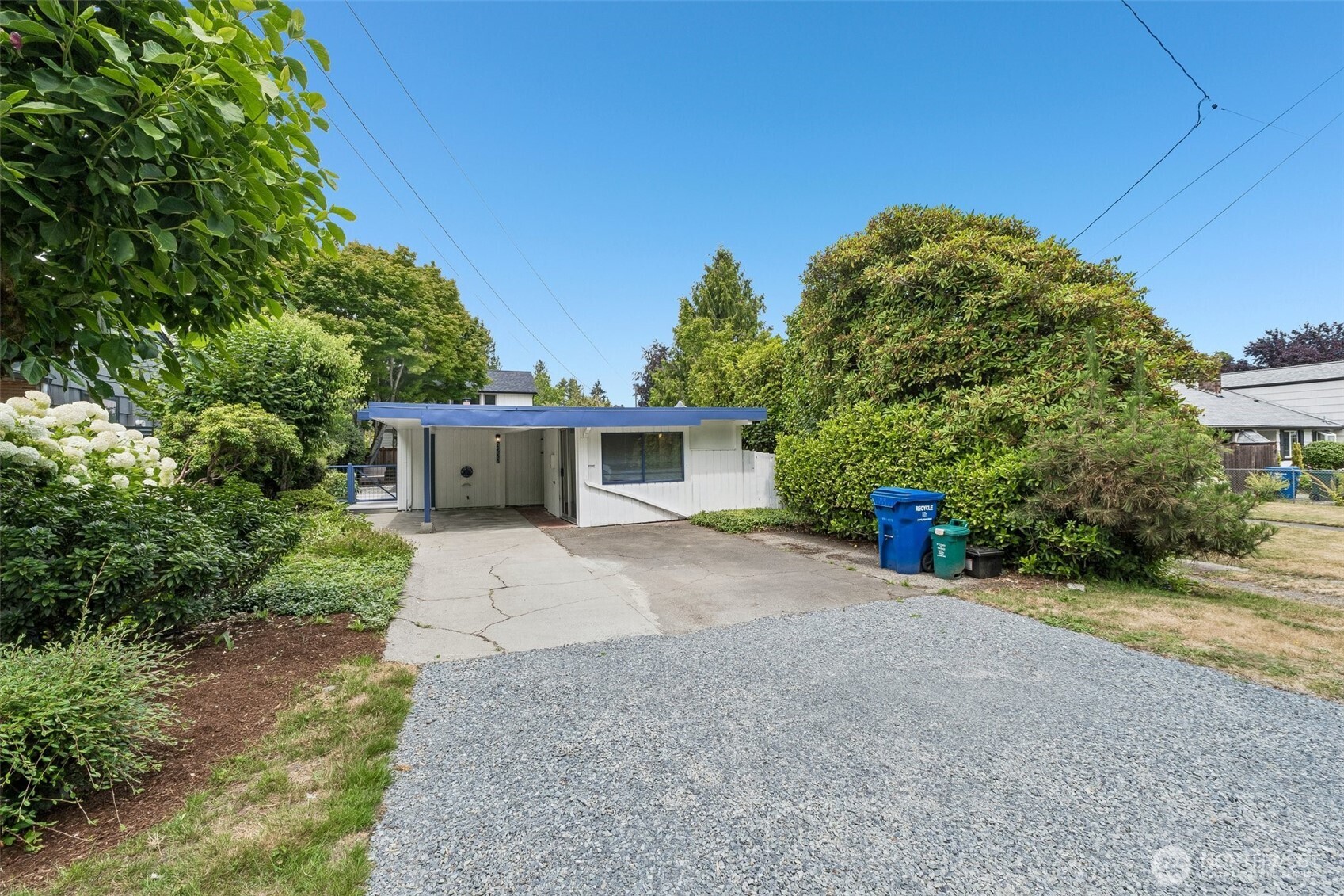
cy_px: 448
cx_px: 672
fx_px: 560
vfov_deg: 77.3
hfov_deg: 100.4
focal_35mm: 15
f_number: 9
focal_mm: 10
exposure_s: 1/200
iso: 250
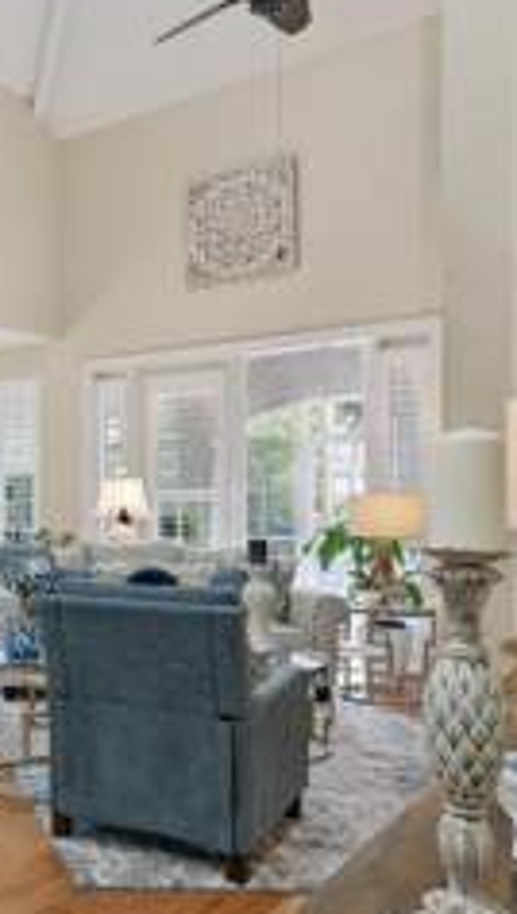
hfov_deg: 27.6
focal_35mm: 36
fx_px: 874
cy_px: 509
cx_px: -150
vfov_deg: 55.1
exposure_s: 1/13
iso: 250
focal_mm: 17
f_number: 8
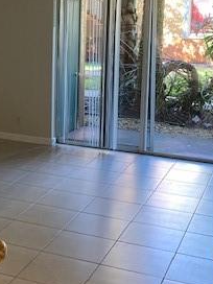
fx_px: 541
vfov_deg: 29.2
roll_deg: -0.5
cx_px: 3
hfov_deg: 21.5
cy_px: 96
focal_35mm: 66
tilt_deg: -7.0
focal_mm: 3.99
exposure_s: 1/60
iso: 100
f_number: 1.8
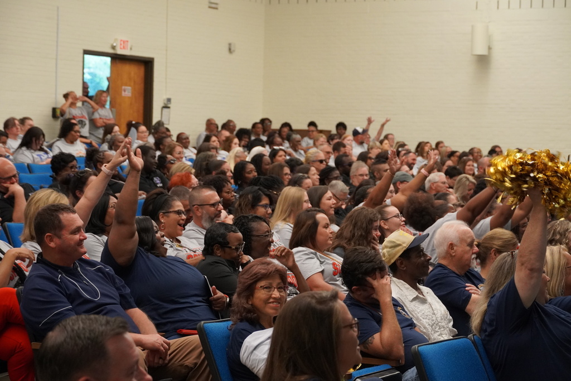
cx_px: 286
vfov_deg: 14.9
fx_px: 1451
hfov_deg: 22.3
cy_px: 190
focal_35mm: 92
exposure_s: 1/160
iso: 3200
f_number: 5.6
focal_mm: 61
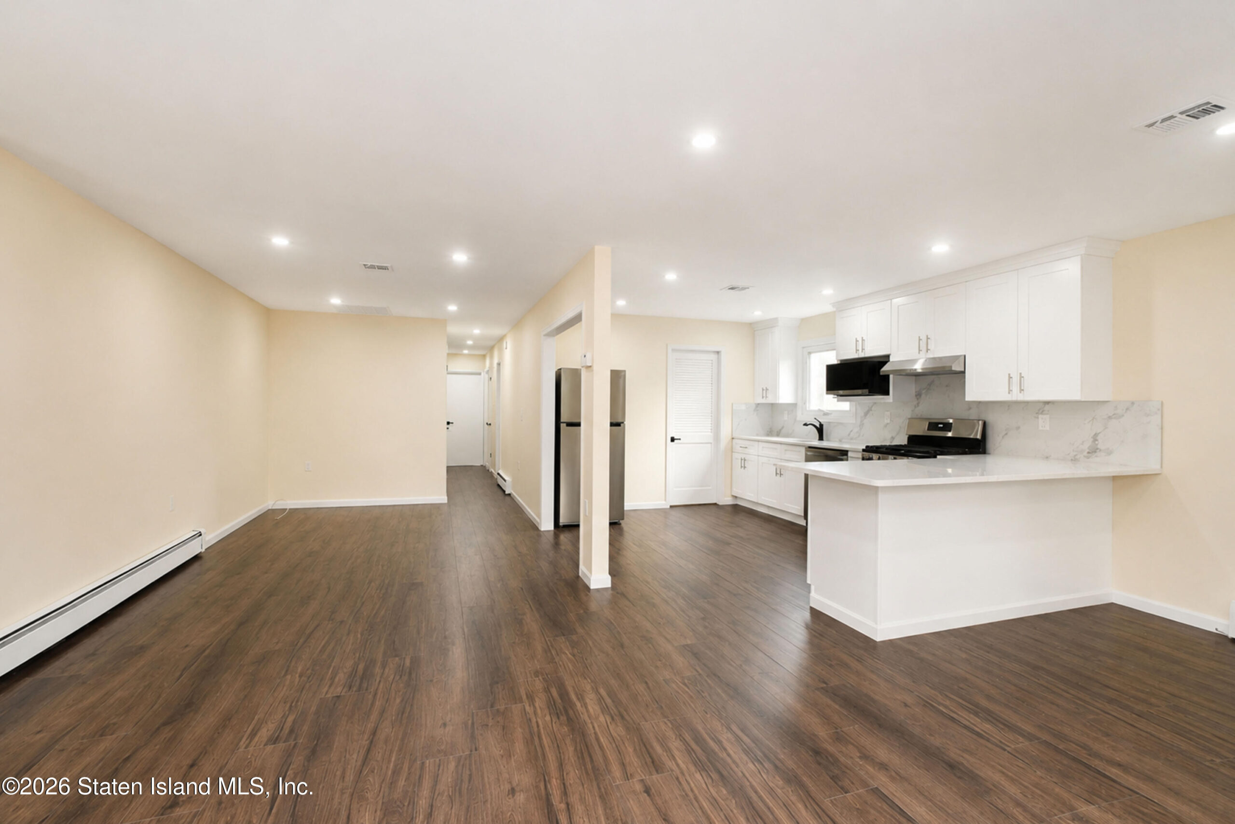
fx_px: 515
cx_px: 618
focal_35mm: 15
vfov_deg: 77.3
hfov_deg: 100.4
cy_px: 412
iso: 1250
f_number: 8
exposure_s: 1/60
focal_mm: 10
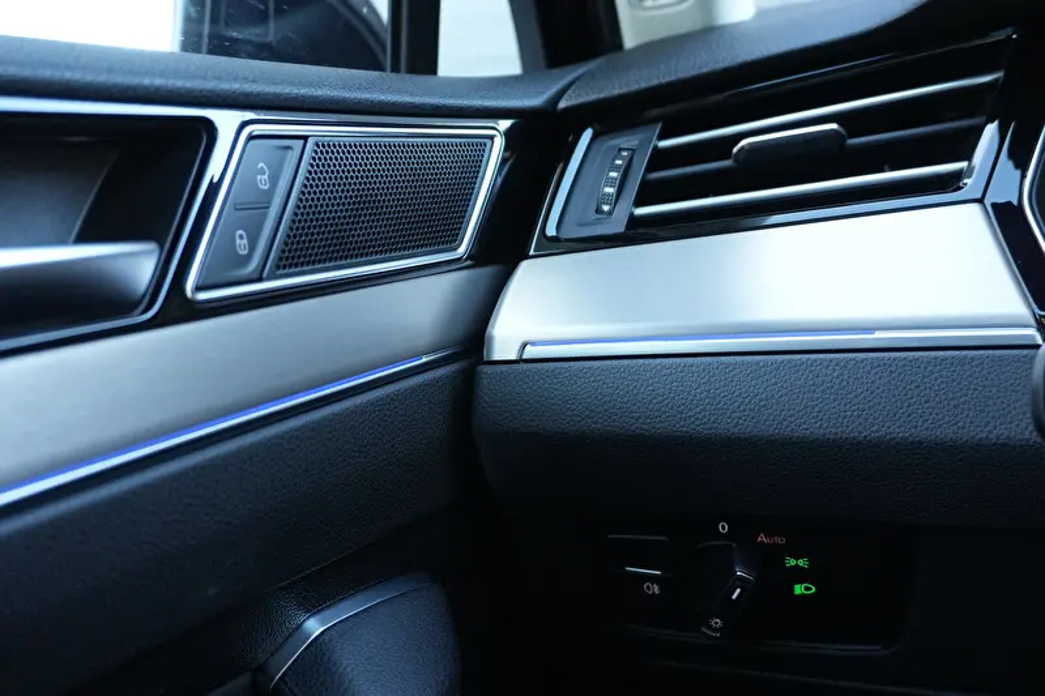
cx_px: 522
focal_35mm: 34
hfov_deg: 55.1
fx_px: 1001
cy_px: 348
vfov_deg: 38.3
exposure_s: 1/160
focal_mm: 23
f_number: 4
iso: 2500
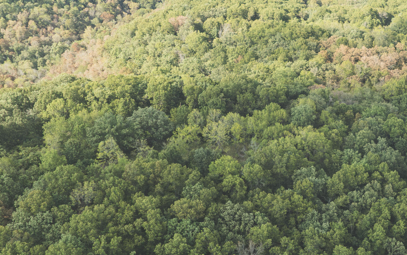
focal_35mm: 59
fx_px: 654
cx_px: 337
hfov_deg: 33.4
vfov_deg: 21.9
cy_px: 158
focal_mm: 12.29
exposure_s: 1/2000
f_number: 2.8
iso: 240
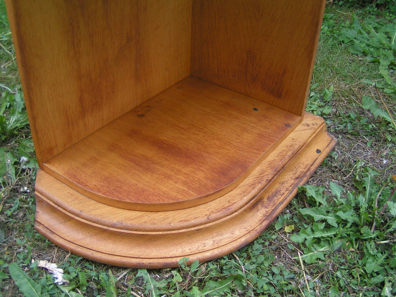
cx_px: 198
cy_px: 148
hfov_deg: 49.0
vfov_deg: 37.7
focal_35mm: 38
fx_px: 435
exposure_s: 1/200
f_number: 2.8
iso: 50
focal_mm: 5.8
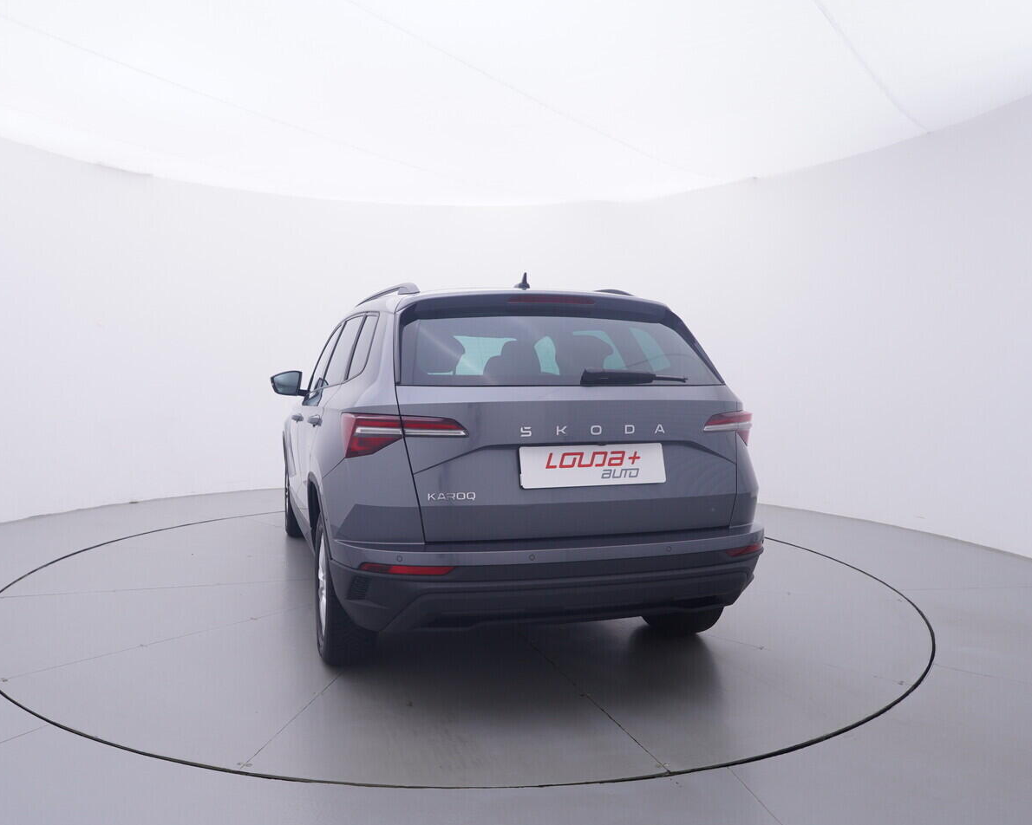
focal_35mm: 26
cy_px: 416
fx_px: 781
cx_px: 448
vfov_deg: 55.7
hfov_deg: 66.6
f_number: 5
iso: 200
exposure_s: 1/80
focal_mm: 15
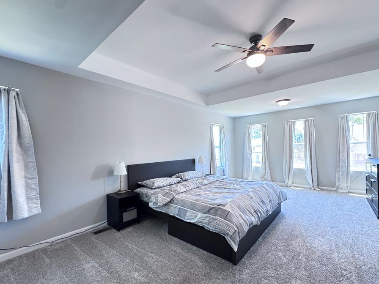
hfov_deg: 94.4
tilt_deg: -1.2
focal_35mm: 16
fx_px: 175
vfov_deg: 78.0
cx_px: 178
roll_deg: -0.1
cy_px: 149
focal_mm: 2.22
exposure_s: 1/60
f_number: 2.2
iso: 500
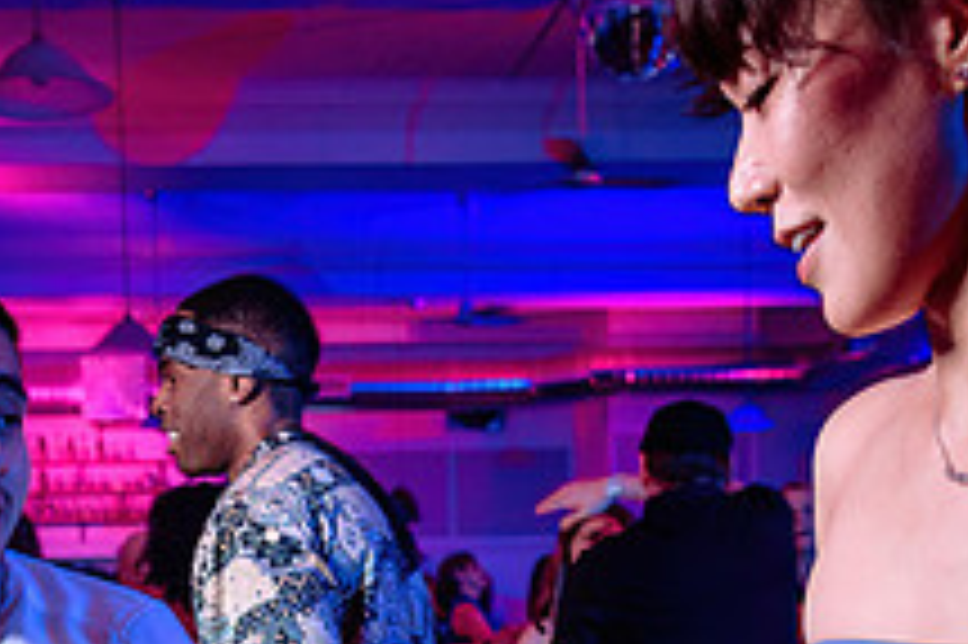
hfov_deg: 27.6
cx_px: 365
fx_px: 1961
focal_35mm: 73
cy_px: 840
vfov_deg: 17.5
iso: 800
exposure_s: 1/60
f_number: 3.5
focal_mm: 27
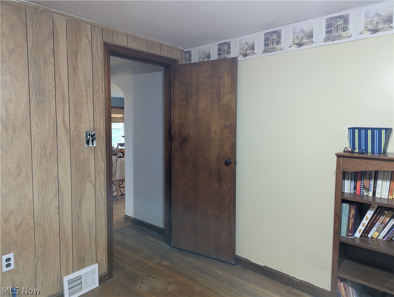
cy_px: 148
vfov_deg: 56.9
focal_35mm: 24
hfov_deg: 71.5
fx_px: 273
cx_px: 197
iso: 196
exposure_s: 1/24
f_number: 1.85
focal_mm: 6.81
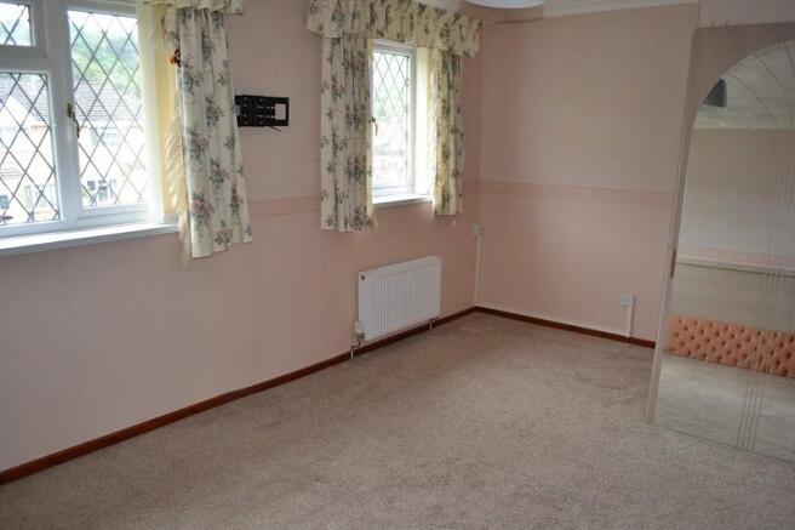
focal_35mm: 27
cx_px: 398
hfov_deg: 67.4
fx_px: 596
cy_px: 265
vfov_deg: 47.9
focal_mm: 18
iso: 400
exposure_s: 1/160
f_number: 3.5
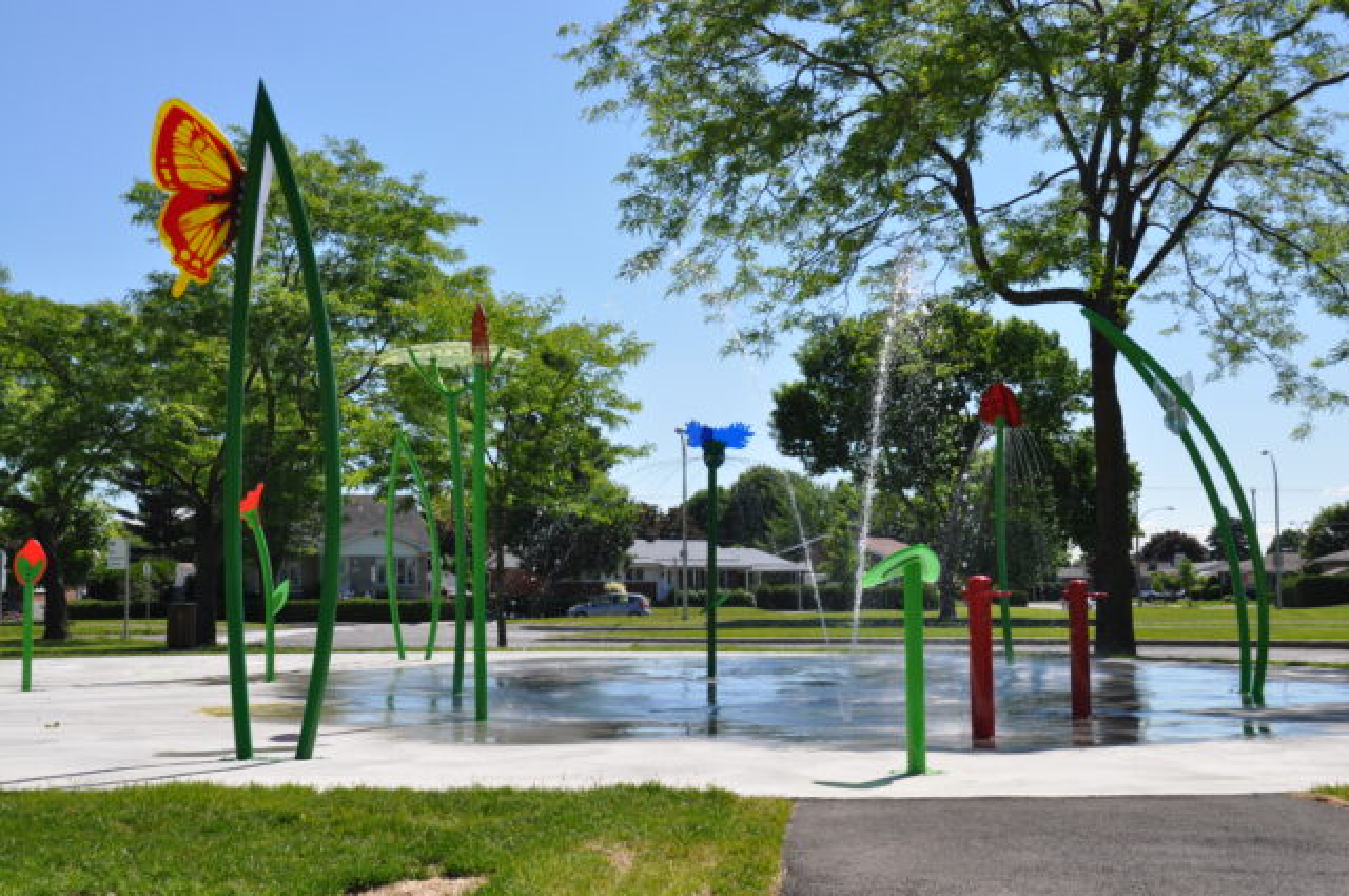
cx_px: 674
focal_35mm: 48
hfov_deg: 41.2
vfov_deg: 28.0
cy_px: 448
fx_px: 1796
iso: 200
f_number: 10
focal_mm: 32
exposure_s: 1/400
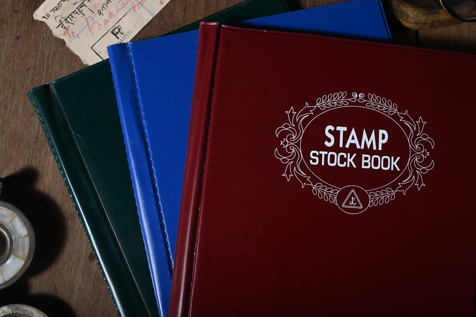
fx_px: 462
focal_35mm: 35
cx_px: 238
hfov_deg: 54.5
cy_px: 158
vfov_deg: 37.8
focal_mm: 35
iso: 100
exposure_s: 1/200
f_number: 11
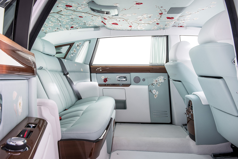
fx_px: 192
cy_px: 80
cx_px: 119
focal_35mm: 29
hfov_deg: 63.6
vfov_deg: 45.0
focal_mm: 29
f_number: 11
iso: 800
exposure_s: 1/5
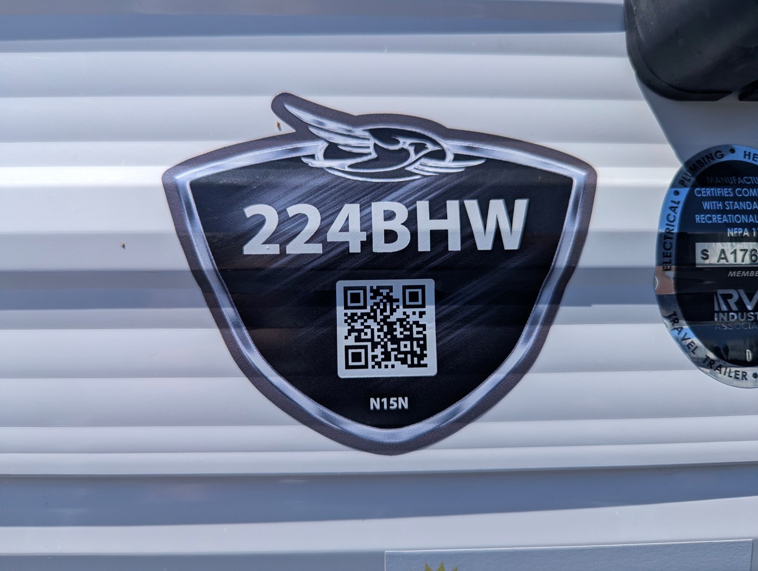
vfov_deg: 56.9
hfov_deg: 71.5
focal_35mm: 24
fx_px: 526
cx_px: 379
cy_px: 286
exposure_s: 1/2695
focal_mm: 6.81
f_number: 1.85
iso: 47
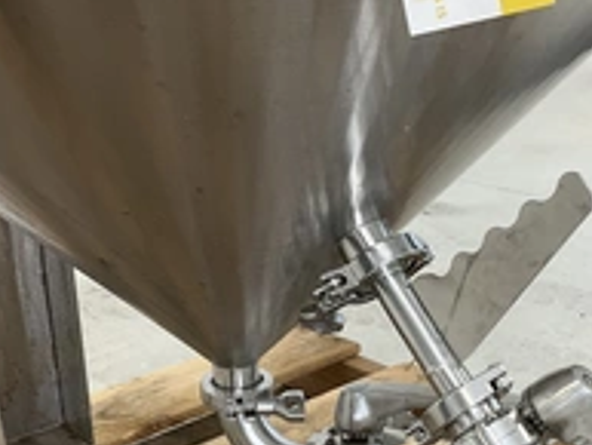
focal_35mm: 60
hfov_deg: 31.7
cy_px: 377
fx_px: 1027
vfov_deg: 23.9
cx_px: 423
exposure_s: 1/119
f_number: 1.8
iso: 64
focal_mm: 3
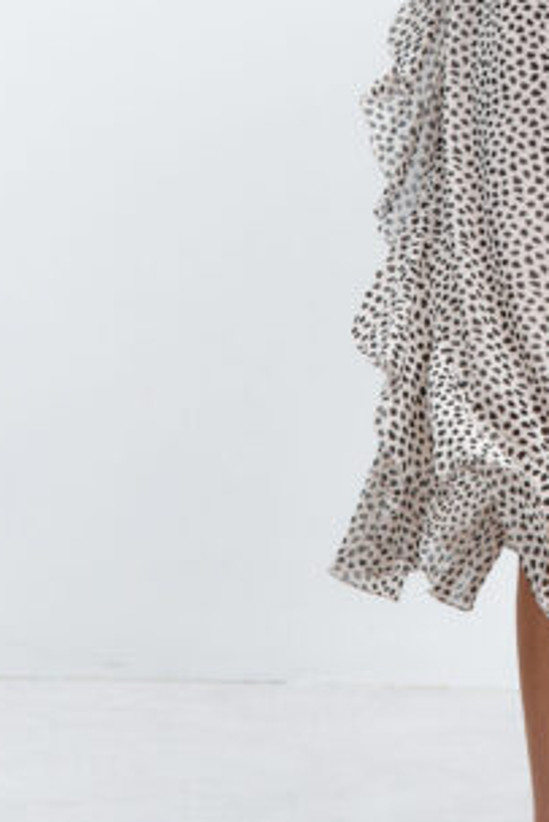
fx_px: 3107
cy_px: 89
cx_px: 600
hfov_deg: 10.0
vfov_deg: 14.9
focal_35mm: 136
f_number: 8
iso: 100
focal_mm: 46
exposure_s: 1/160
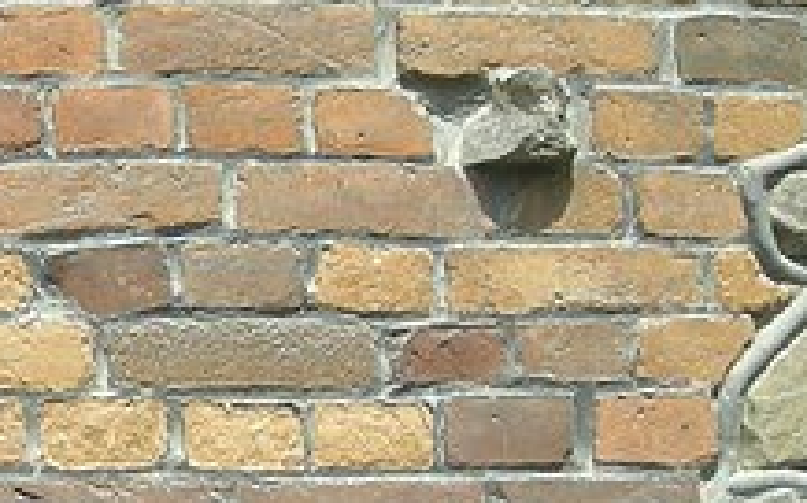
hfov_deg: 13.7
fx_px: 3363
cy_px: 346
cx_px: 322
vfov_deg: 8.6
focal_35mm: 153
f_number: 5.7
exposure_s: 1/126
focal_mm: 5.7
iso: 50
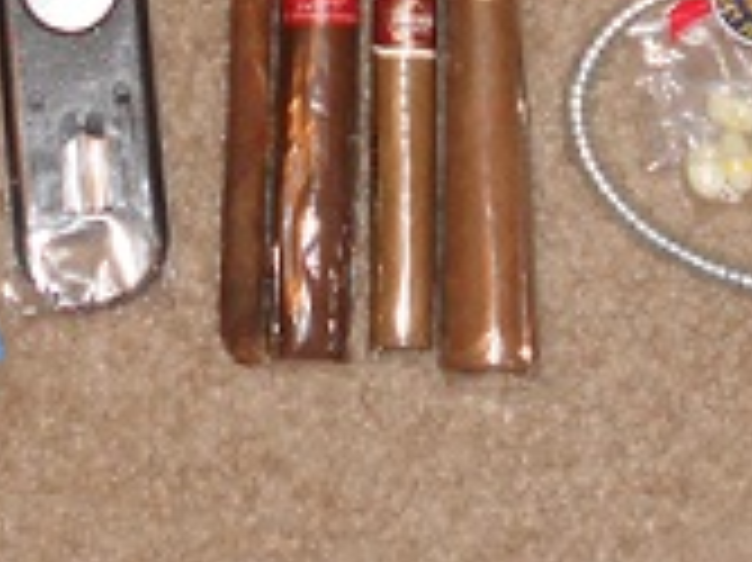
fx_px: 4494
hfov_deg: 9.5
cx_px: 77
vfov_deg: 7.0
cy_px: -513
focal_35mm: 207
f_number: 4.8
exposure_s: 1/30
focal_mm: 9.8
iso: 200
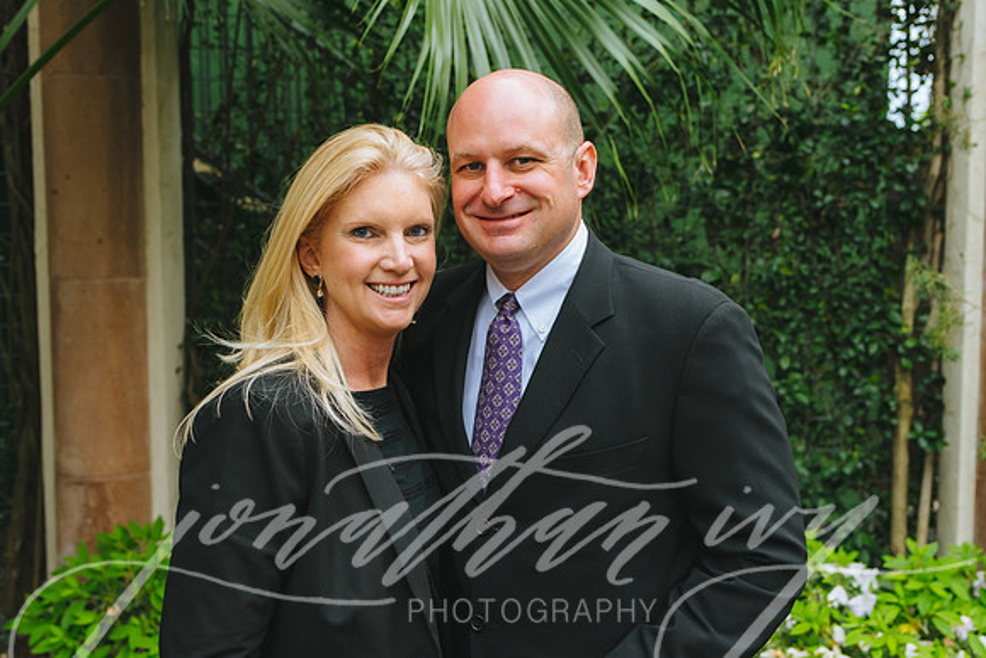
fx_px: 1059
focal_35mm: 39
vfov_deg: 34.5
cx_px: 544
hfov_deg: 49.8
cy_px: 329
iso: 1600
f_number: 3.5
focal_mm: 35
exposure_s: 1/250
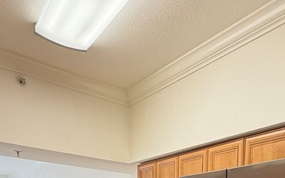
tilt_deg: -10.0
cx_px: 202
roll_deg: -1.8
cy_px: 282
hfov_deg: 47.0
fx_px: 319
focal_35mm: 41
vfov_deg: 23.4
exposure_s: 1/60
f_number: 2.2
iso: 250
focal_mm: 2.22
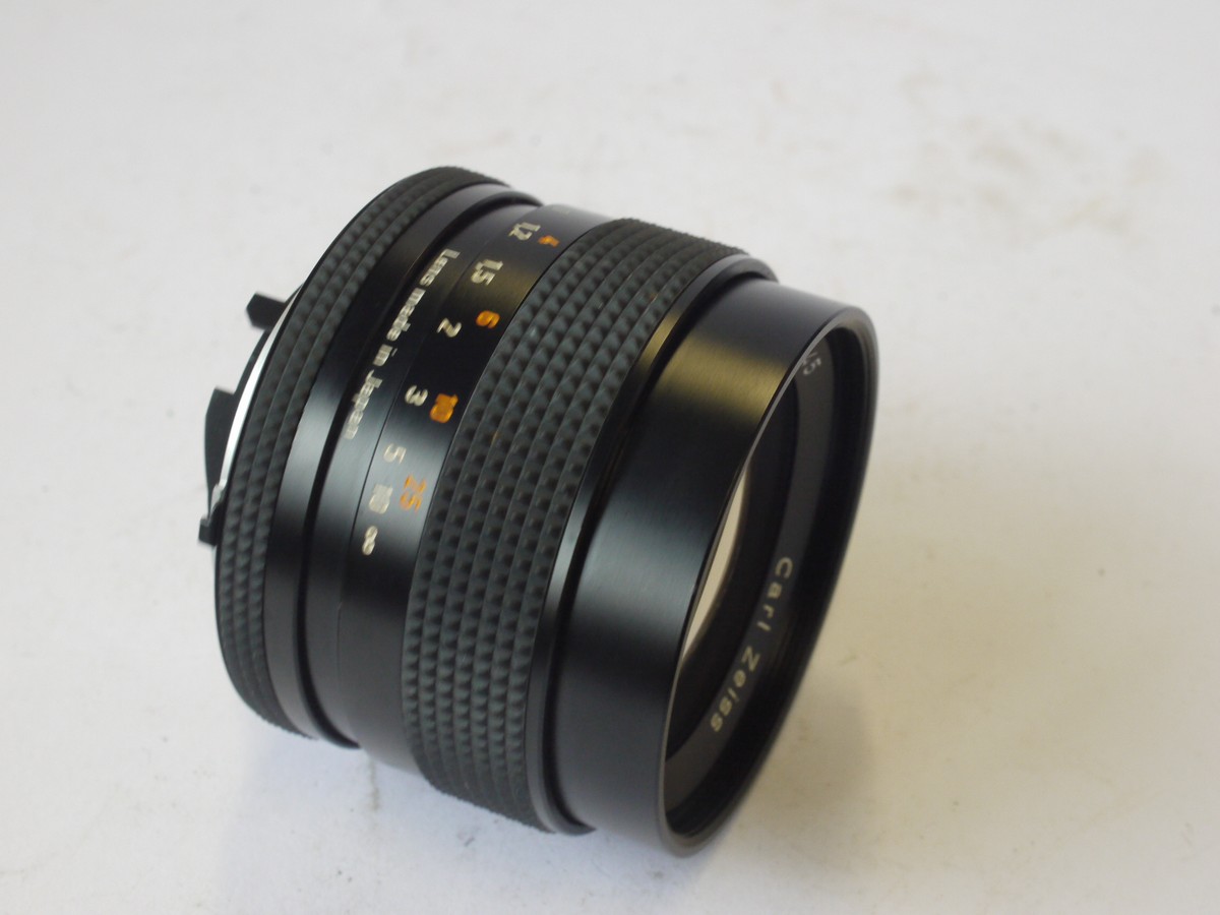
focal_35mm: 60
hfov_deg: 32.2
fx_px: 2115
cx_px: 610
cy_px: 458
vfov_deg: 24.4
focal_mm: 30
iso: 800
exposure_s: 1/80
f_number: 9
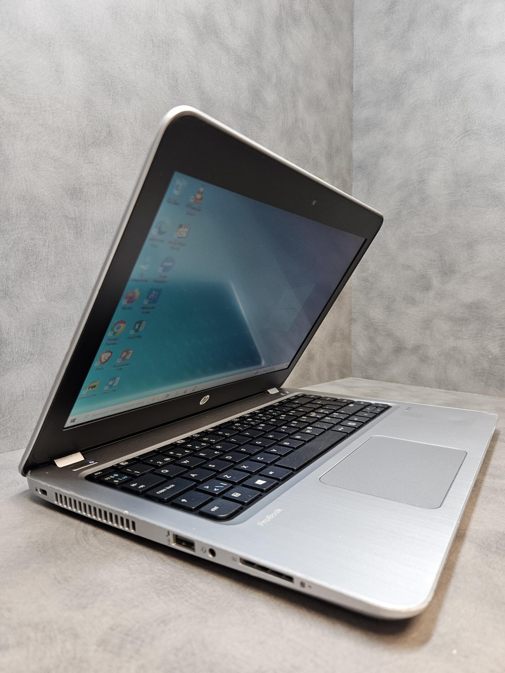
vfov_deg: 73.9
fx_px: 447
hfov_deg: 58.9
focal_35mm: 23
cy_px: 336
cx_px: 252
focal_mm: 5.4
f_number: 1.8
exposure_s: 1/100
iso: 250
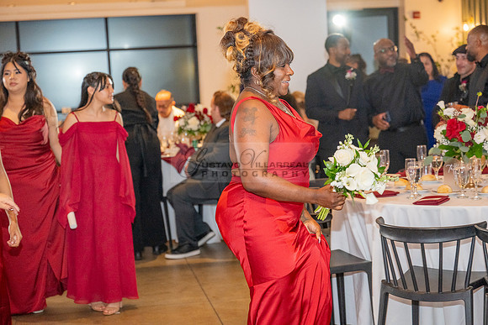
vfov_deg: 19.5
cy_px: 162
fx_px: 949
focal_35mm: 70
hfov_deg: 28.8
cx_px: 244
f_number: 3.5
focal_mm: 70
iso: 2000
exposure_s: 1/200
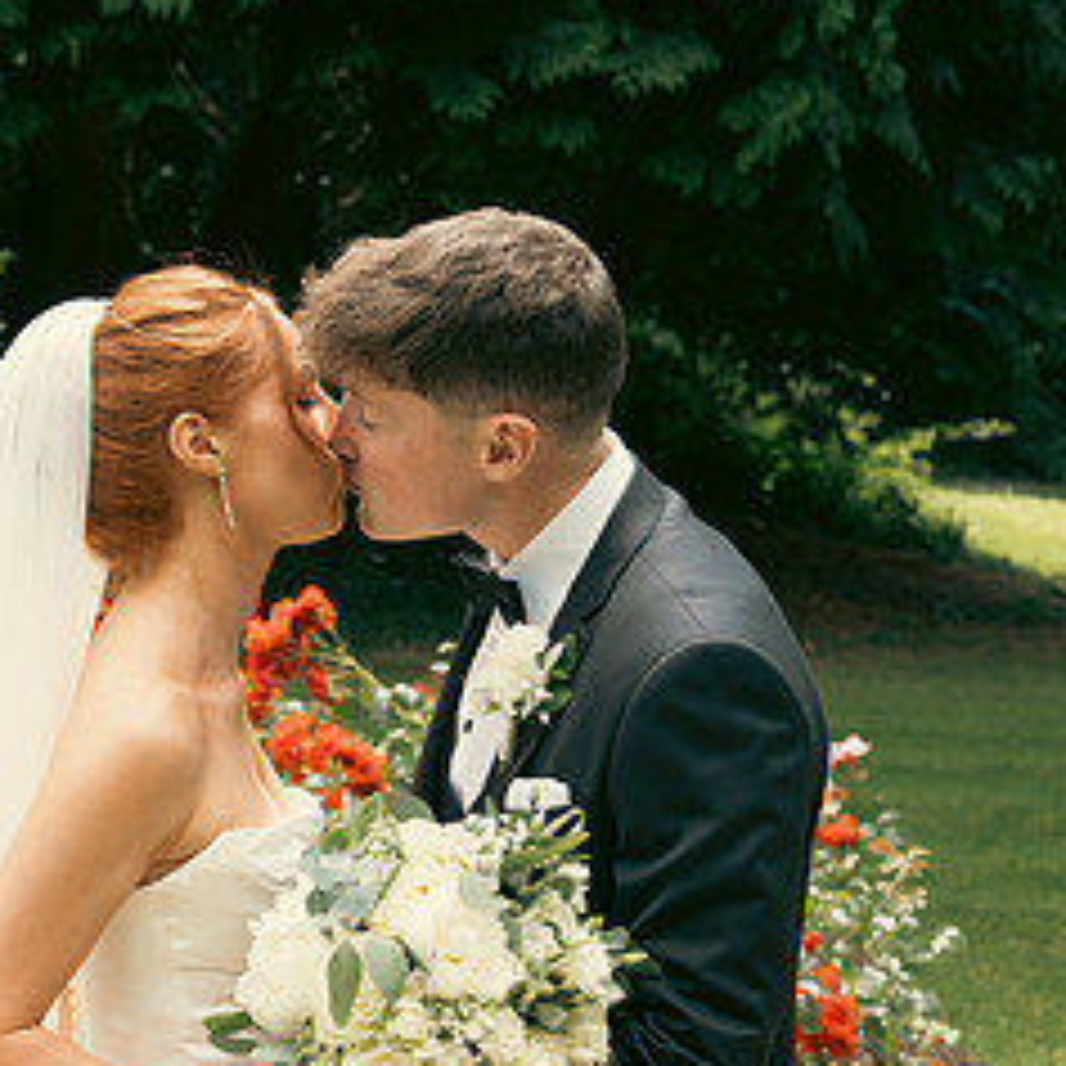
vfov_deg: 17.3
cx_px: 211
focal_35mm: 100
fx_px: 3484
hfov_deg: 17.3
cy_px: 776
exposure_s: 1/160
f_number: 5
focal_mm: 48
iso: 50
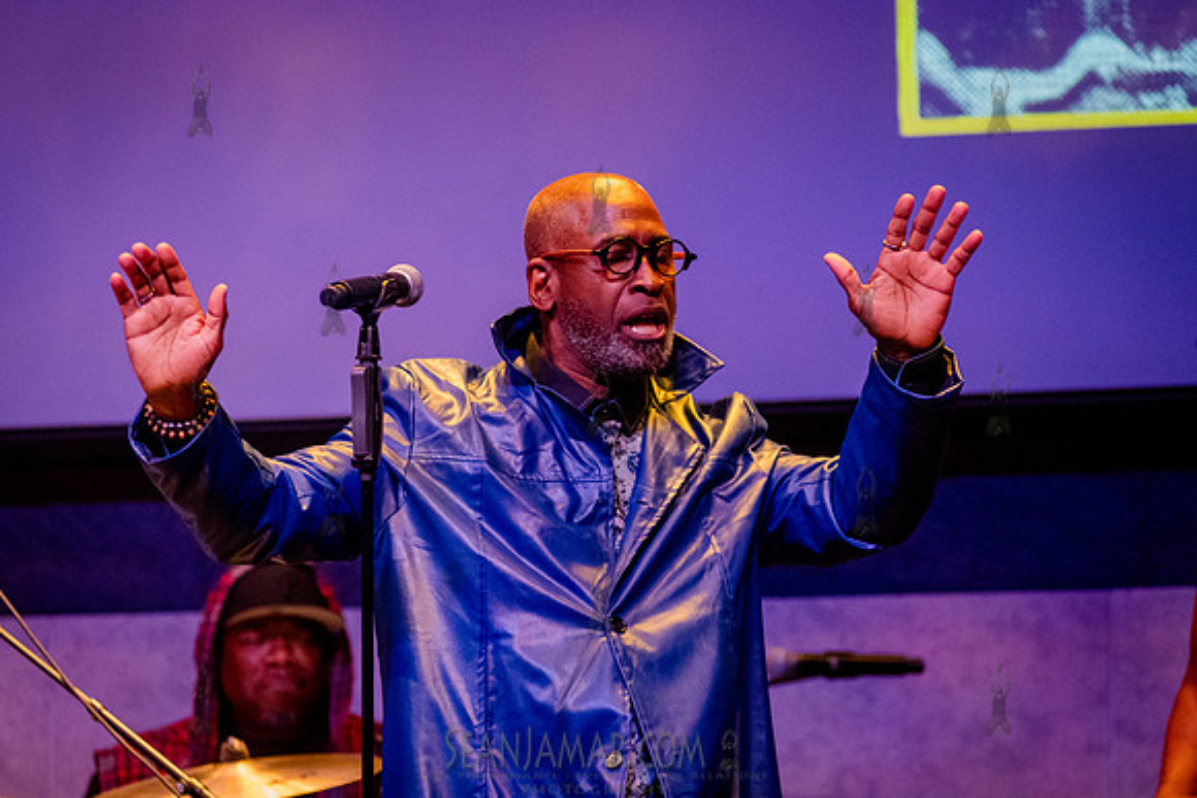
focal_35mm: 174
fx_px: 5775
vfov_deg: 7.9
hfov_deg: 11.8
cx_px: 564
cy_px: 364
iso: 5000
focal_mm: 145
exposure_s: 1/500
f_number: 3.5
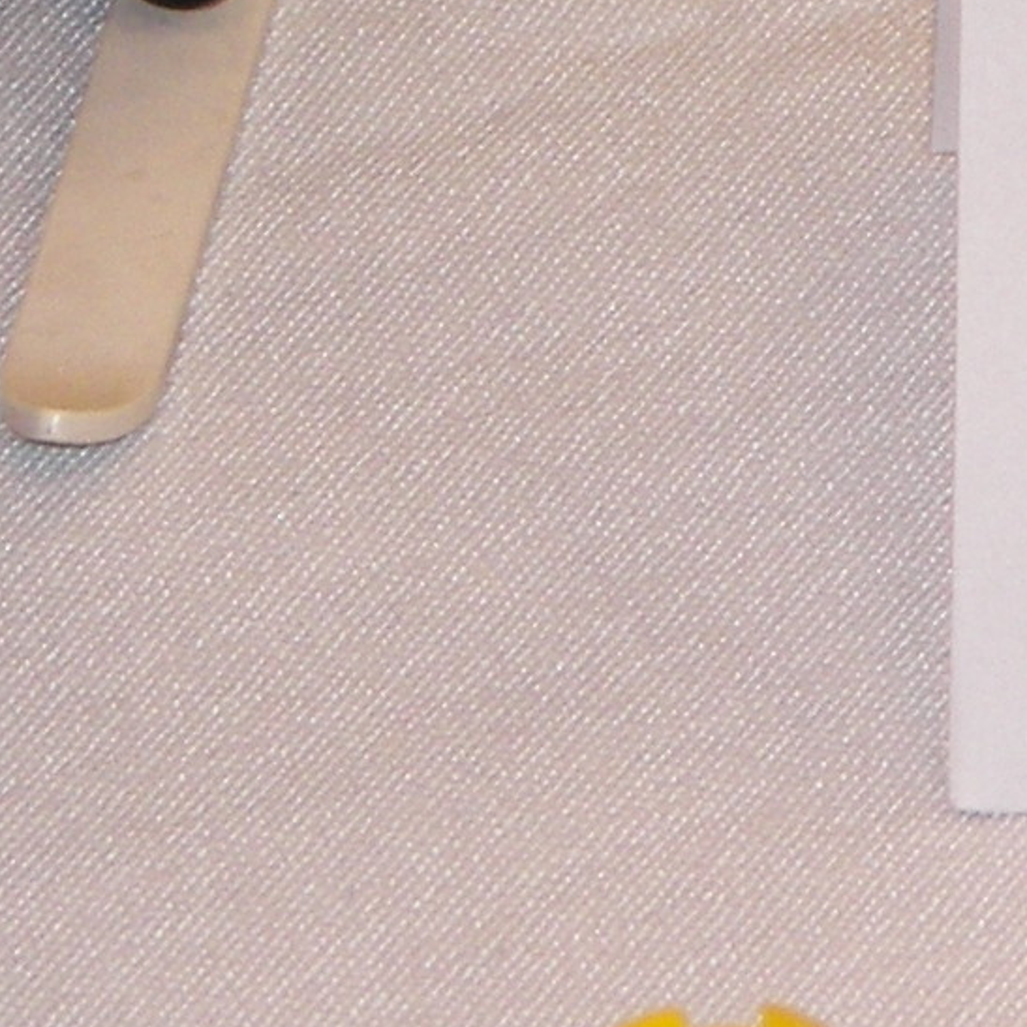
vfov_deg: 2.6
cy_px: 725
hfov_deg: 2.6
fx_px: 22926
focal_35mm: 683
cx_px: 1502
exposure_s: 1/40
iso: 100
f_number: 3.2
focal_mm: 27
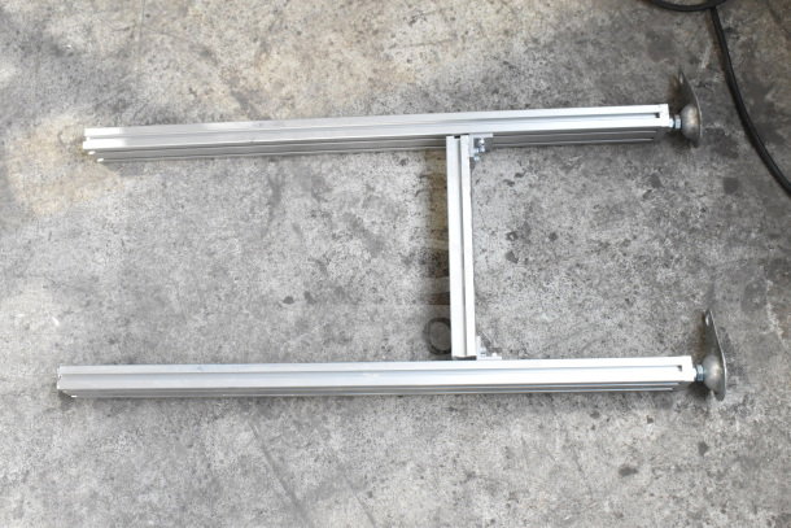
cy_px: 264
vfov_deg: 33.0
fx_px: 890
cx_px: 396
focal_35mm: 40
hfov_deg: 47.9
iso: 6400
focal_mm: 27
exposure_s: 1/250
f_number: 8
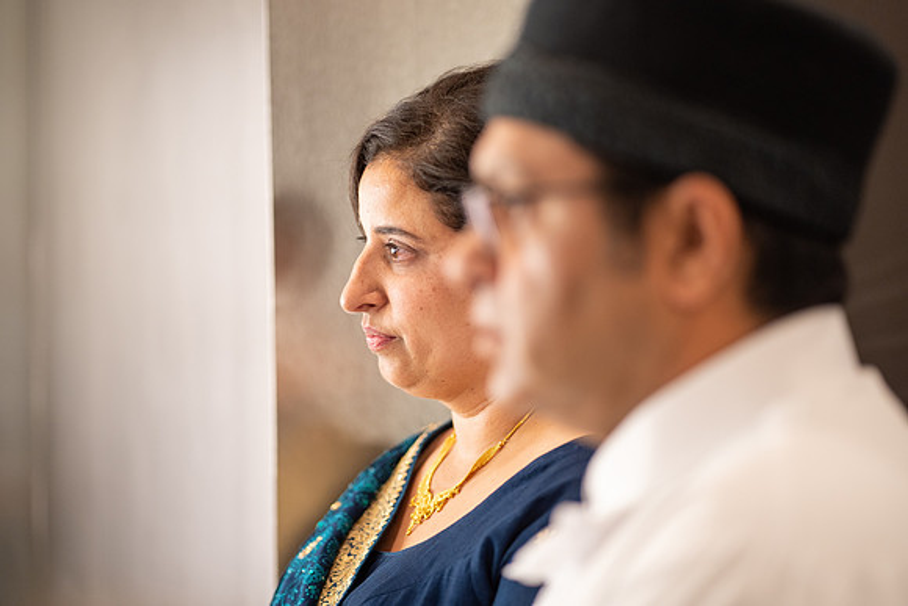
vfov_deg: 16.1
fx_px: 2144
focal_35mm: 85
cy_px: 303
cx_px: 454
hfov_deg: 23.9
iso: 1000
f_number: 1.8
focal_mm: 85
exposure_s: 1/160
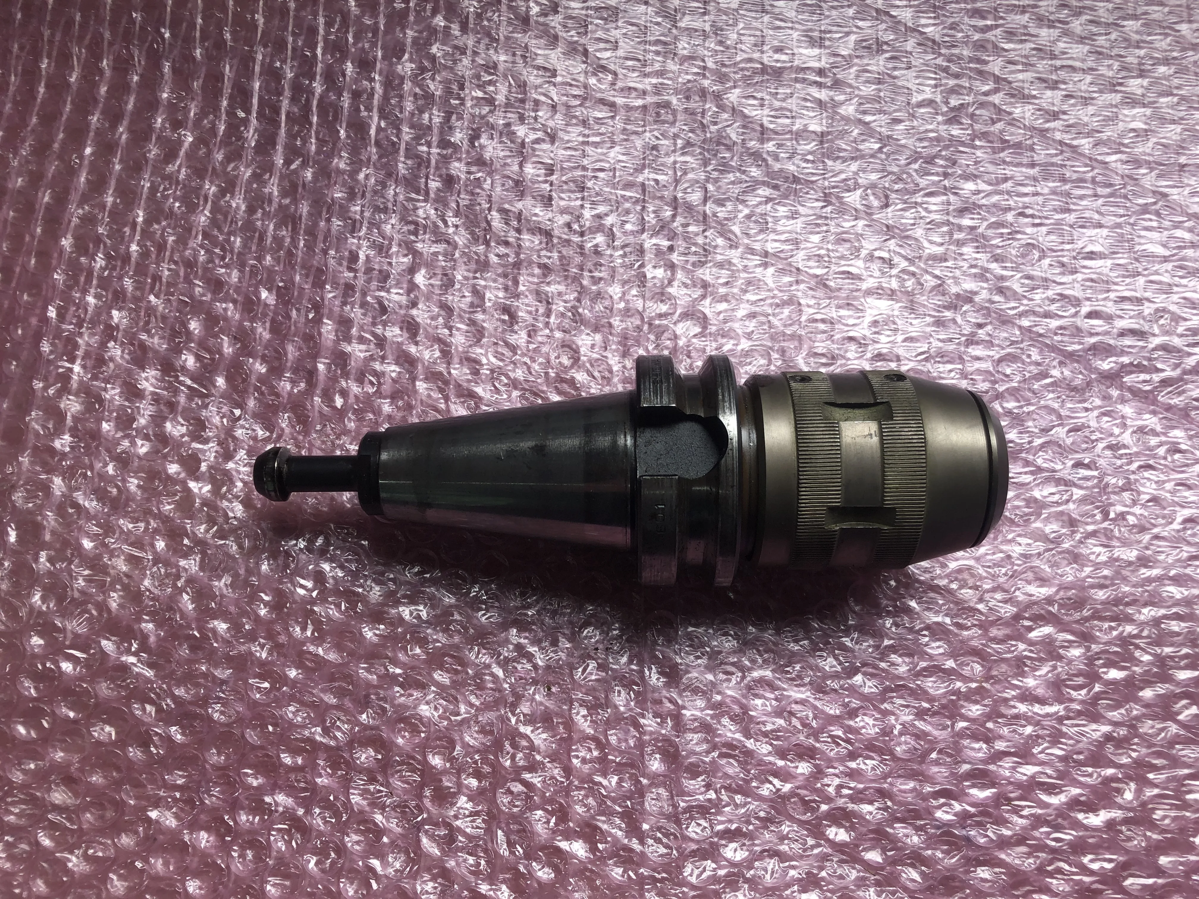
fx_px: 970
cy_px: 450
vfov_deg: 49.7
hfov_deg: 63.4
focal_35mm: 28
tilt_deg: -73.7
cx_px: 600
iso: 32
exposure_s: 1/120
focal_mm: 3.99
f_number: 1.8
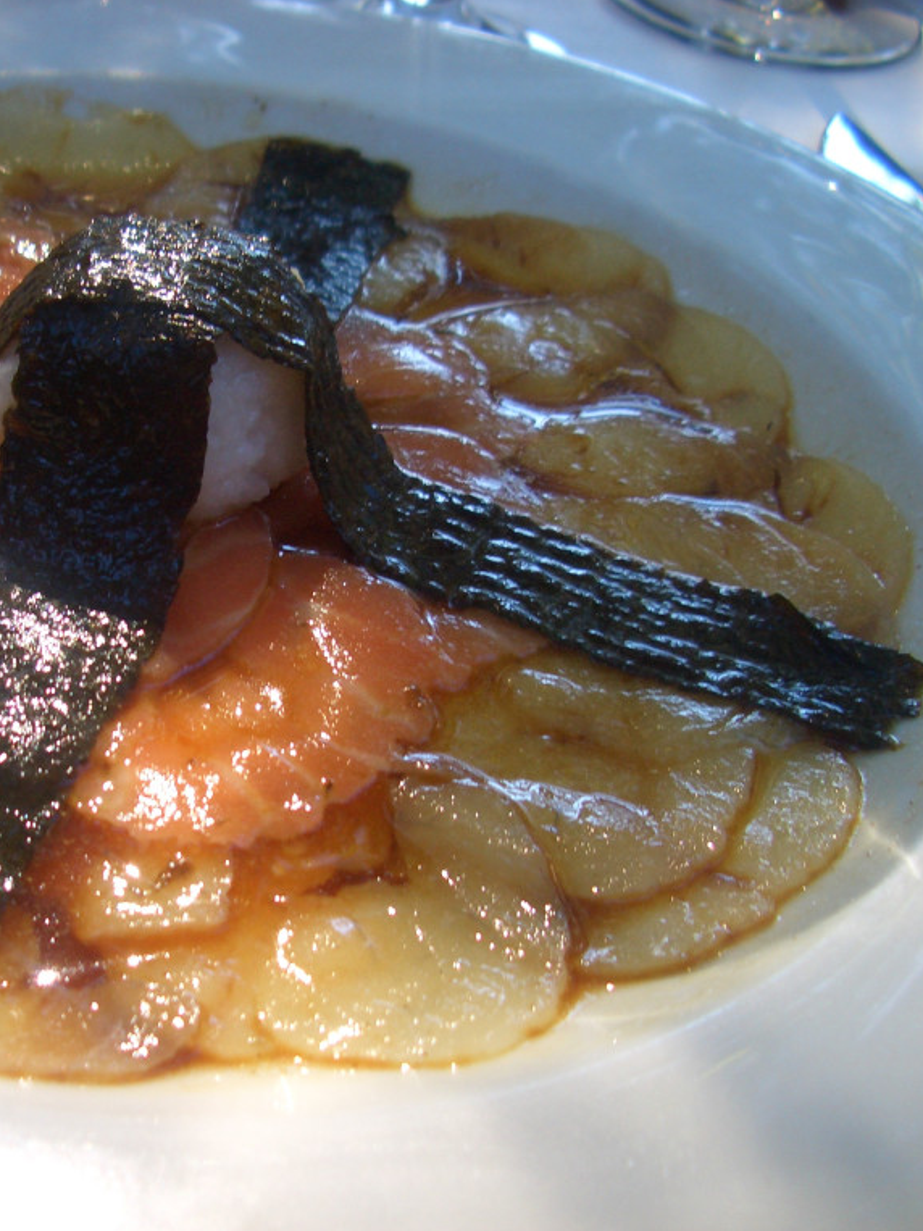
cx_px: 178
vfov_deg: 40.4
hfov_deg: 30.1
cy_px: 615
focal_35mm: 47
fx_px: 1671
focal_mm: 5.8
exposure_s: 1/80
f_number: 2.6
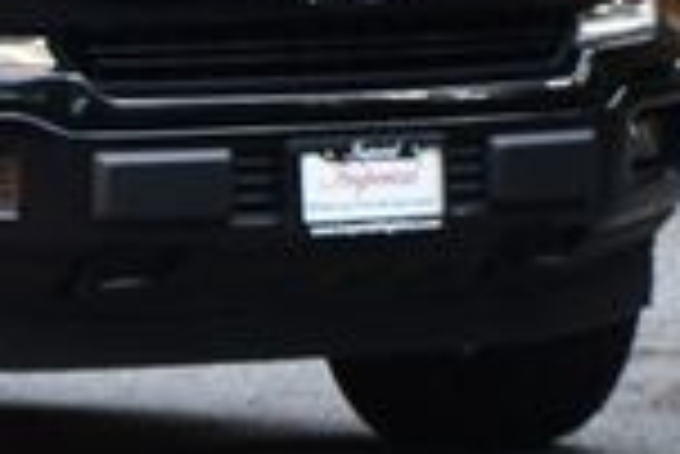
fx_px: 8413
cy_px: -333
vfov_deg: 3.1
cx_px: -365
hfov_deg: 4.6
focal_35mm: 445
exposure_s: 1/250
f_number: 5.6
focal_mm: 70
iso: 360
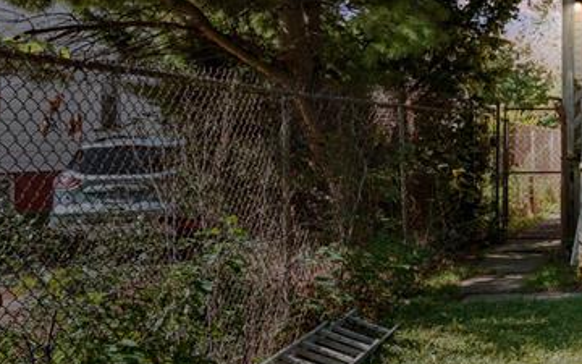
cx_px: 807
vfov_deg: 23.5
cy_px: 133
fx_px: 872
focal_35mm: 55
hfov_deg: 28.3
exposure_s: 1/20
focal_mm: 19
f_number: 8
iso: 100
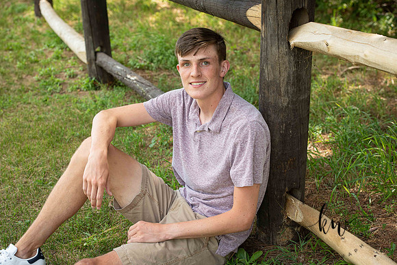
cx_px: 198
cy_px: 132
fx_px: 860
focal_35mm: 78
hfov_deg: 26.0
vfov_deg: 17.5
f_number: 5.6
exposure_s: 1/200
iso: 400
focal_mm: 78
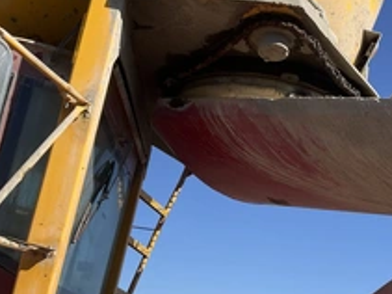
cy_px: 166
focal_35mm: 55
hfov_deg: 34.1
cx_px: 303
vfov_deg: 26.5
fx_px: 622
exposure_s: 1/1675
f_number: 1.8
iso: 25
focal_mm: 3
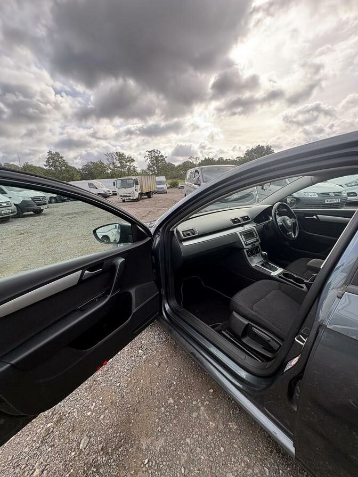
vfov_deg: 102.1
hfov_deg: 85.7
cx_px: 179
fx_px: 193
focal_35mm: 14
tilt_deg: -11.1
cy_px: 238
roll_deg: +0.4
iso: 40
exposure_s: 1/403
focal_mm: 2.22
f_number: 2.2
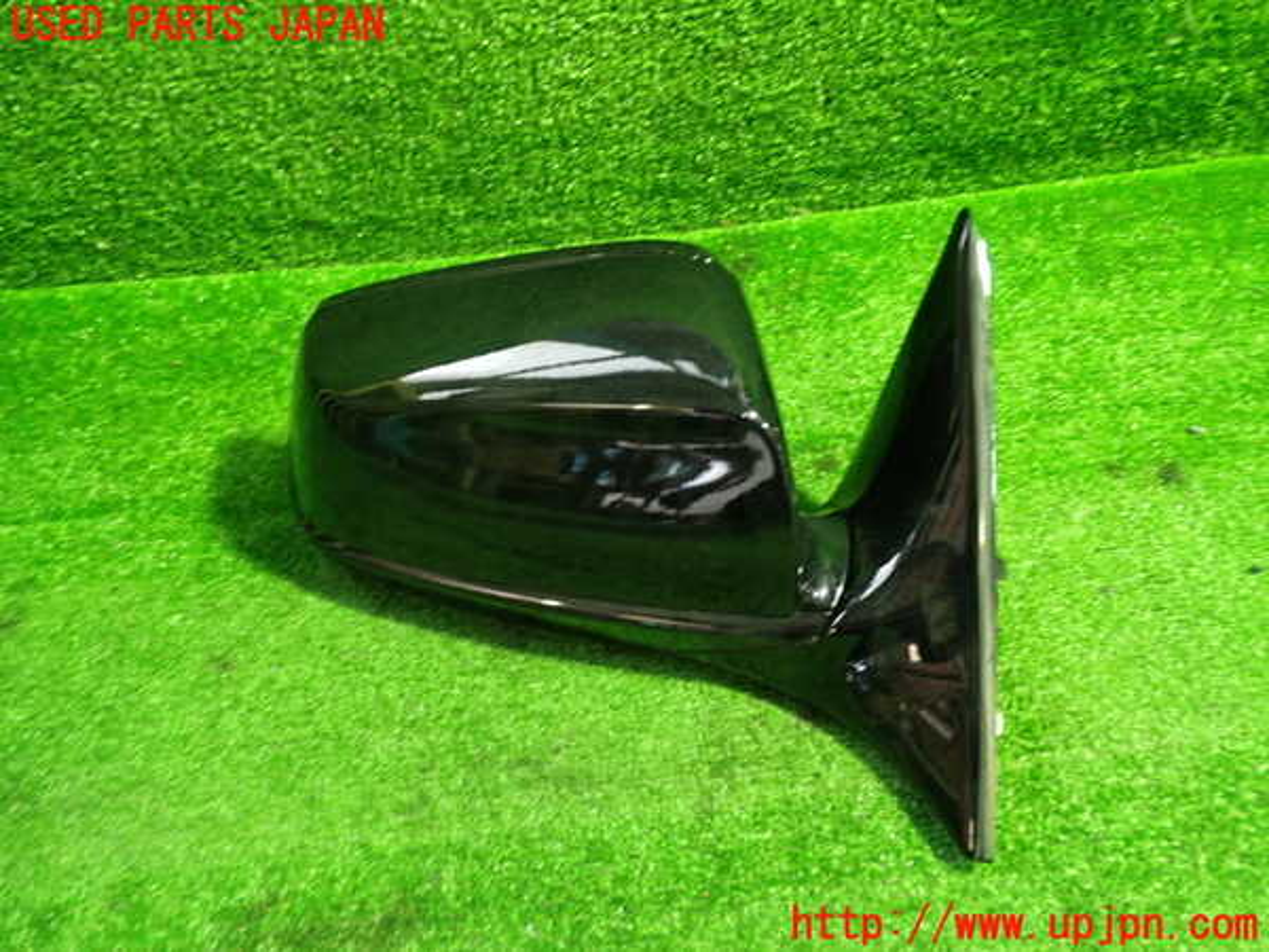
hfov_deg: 60.0
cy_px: 476
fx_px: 1100
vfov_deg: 46.8
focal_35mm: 30
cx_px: 634
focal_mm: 5.4
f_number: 2.3
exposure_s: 1/30
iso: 640
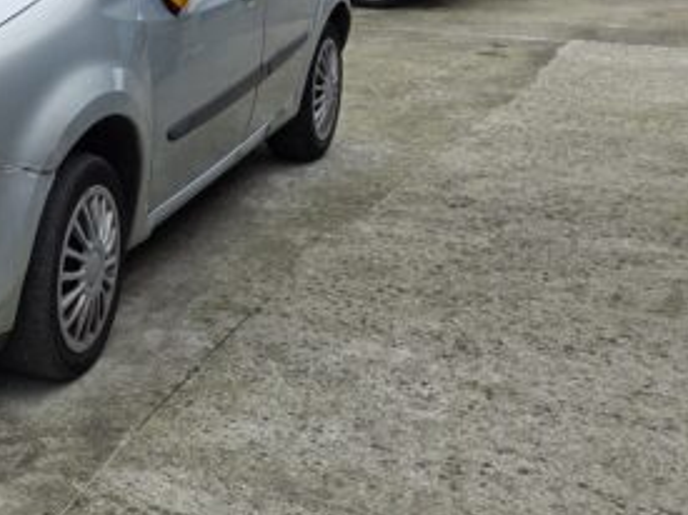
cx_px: -93
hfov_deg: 26.4
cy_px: 90
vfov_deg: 21.6
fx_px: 1331
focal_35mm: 67
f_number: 1.7
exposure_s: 1/359
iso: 25
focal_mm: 6.25
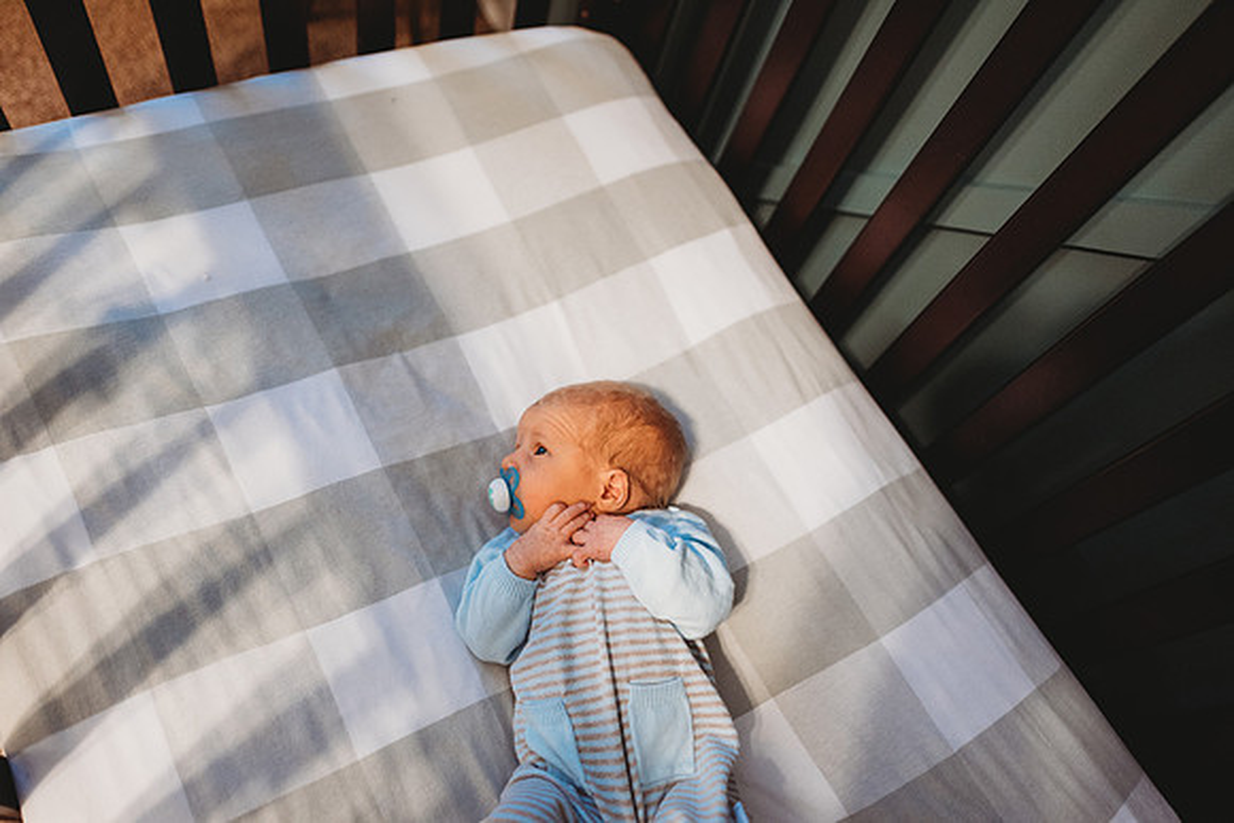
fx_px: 823
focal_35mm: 24
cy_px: 412
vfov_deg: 53.2
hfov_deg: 73.7
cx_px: 617
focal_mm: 24
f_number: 2.2
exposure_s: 1/160
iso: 1250
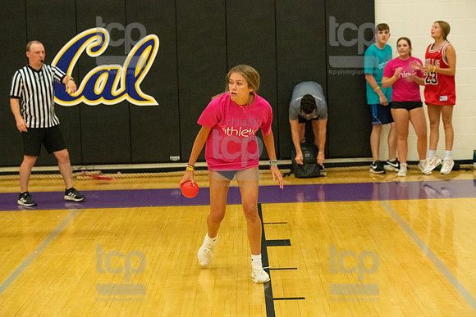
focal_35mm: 90
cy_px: 158
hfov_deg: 22.6
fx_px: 1190
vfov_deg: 15.2
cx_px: 238
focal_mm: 90
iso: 6400
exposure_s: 1/800
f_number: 4.5
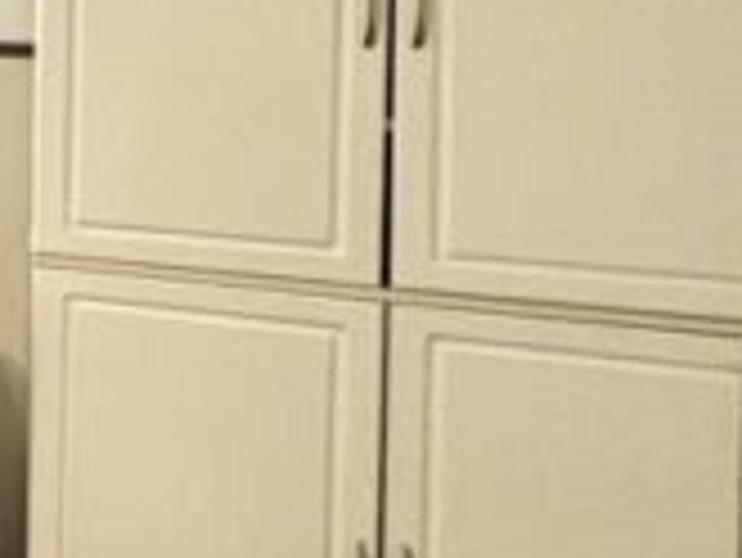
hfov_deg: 15.5
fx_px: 1351
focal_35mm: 63
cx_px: -1016
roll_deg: -0.2
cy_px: -9
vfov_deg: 22.4
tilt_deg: -0.9
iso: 200
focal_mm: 1.57
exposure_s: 1/60
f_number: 1.8
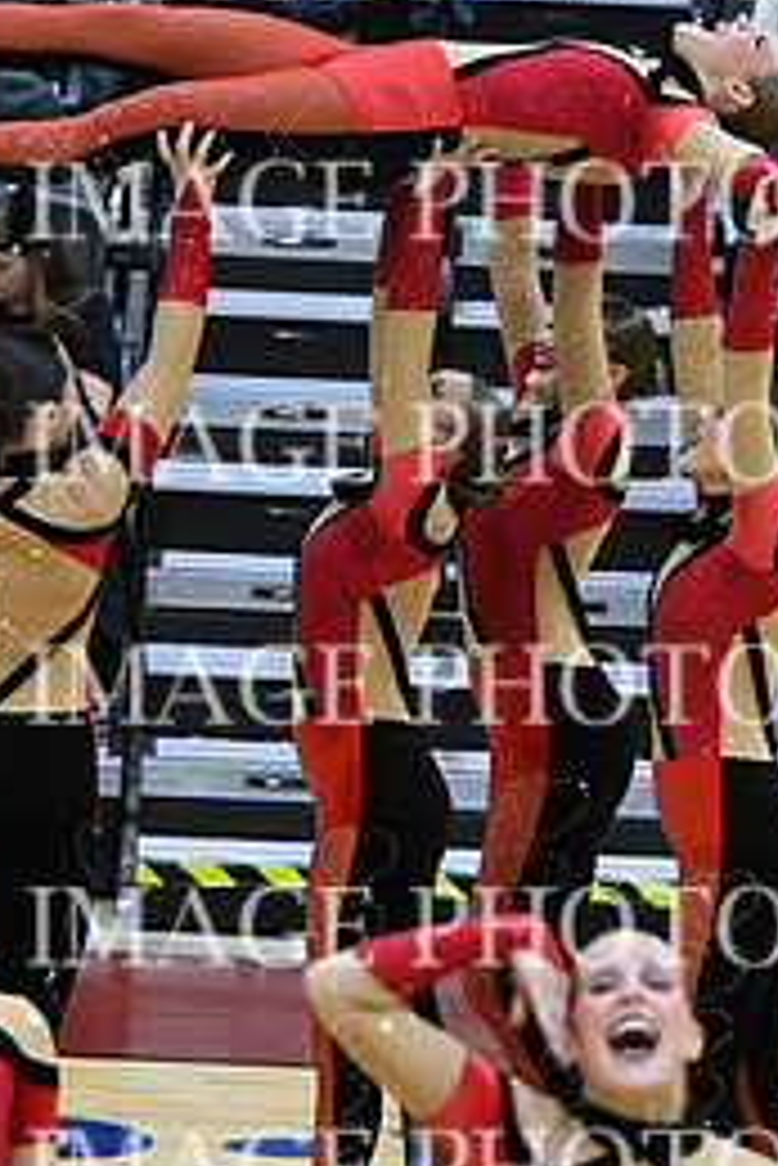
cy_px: 806
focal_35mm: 410
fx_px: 13272
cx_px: 380
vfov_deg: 5.0
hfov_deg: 3.4
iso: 3200
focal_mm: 122
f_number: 2.8
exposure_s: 1/400
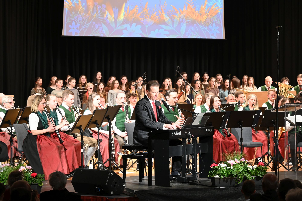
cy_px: 100
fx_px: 880
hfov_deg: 19.5
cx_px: 151
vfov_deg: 13.0
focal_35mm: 105
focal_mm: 105
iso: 5000
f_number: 8
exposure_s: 1/50
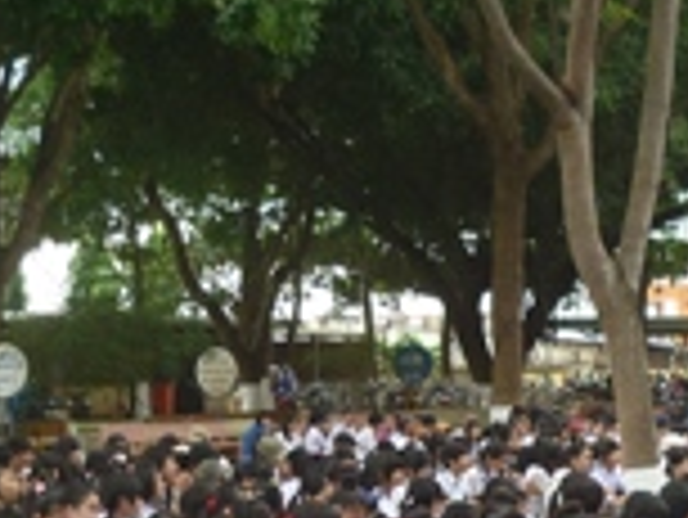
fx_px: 2745
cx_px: 441
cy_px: 468
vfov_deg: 10.7
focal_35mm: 138
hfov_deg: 14.3
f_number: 2.8
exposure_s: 1/100
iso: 80
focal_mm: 5.5
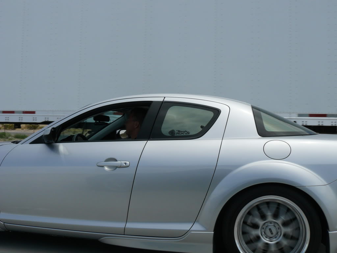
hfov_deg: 51.4
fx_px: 350
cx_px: 168
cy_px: 126
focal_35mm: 36
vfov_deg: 39.7
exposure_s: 1/500
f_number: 6.3
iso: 100
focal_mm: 6
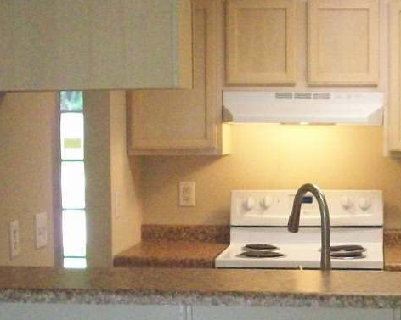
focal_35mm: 98
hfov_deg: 19.3
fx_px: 1162
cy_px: 274
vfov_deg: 15.5
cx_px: 332
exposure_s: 1/128
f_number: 2.8
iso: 447
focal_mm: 6.2
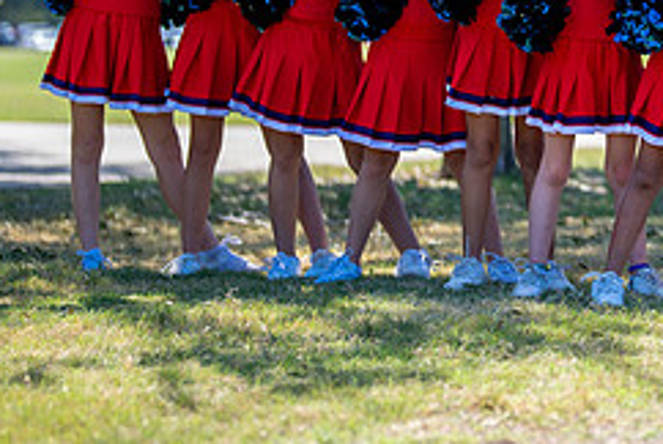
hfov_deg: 12.4
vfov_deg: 8.5
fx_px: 2987
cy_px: 27
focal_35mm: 162
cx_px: 745
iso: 100
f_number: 1.2
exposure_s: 1/2000
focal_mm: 50
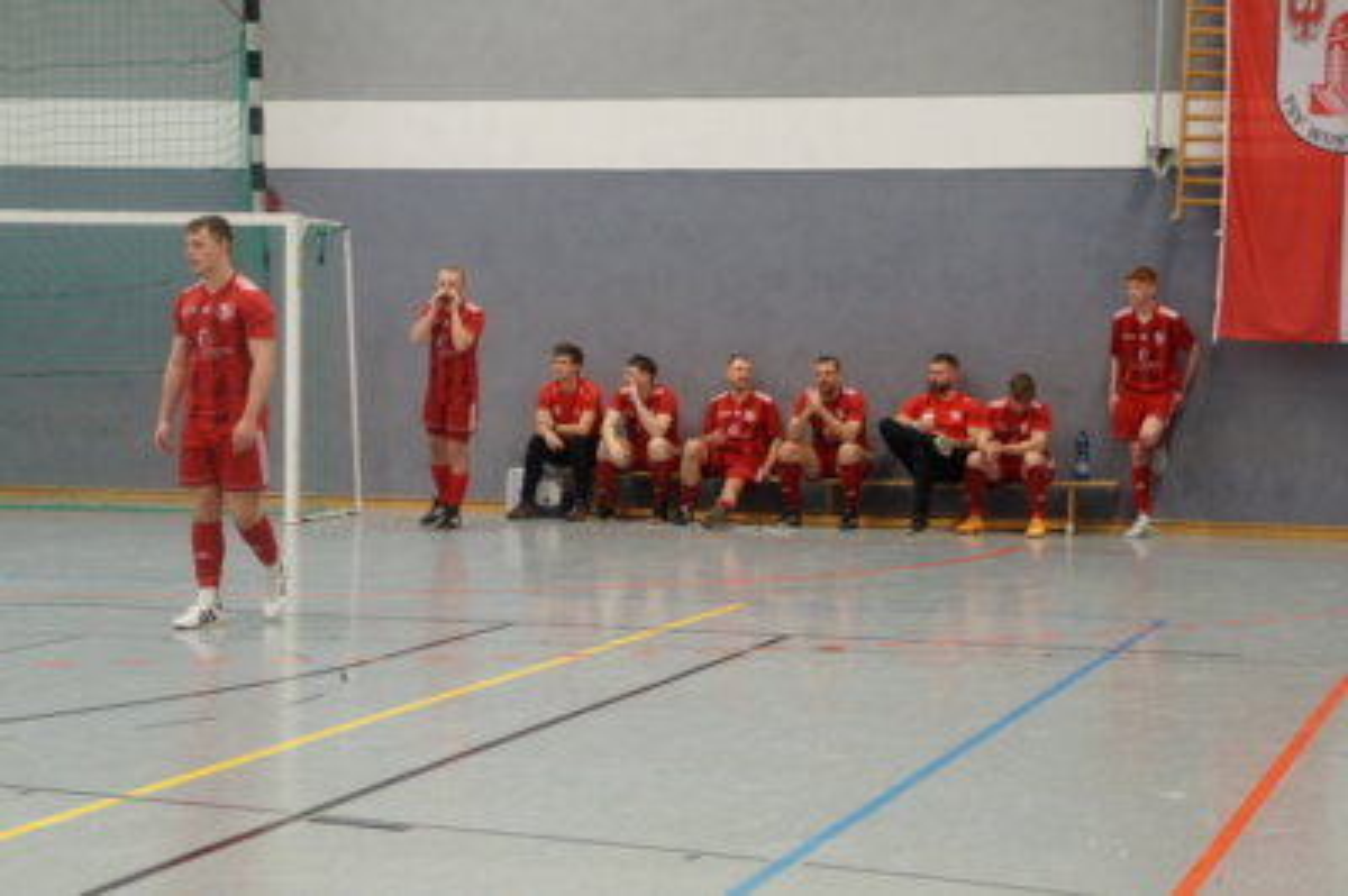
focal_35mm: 82
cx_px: 674
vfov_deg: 16.5
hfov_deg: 24.6
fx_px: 3087
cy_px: 448
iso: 1600
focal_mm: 55
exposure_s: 1/100
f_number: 5.6
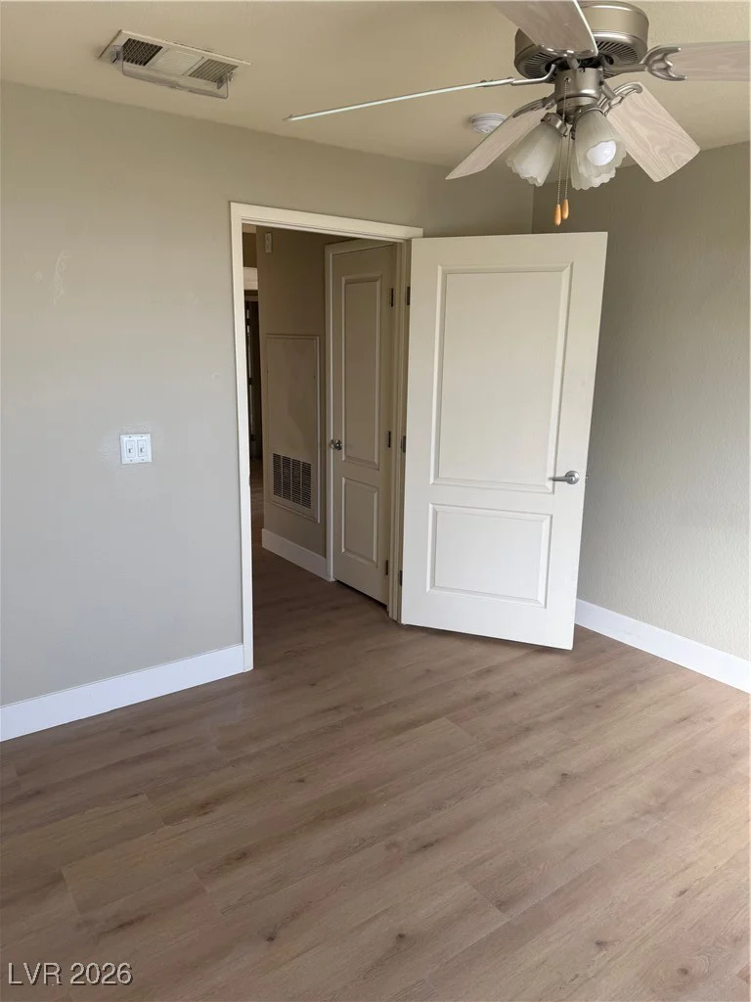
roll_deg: -1.5
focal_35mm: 24
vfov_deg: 71.6
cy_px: 501
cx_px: 376
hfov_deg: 56.8
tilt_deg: -12.4
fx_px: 694
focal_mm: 6.76
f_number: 1.78
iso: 80
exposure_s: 1/121
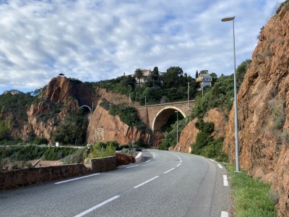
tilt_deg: +5.8
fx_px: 217
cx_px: 144
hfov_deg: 67.3
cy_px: 108
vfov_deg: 53.1
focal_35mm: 26
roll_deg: -2.2
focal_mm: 4.25
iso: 32
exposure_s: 1/1808
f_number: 1.8
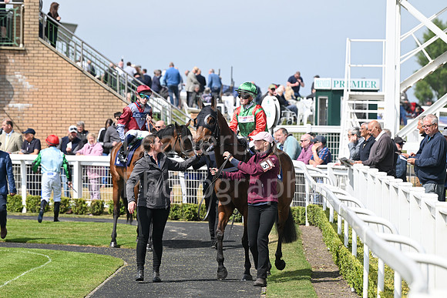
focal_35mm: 200
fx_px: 2484
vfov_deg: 6.9
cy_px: 149
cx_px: 224
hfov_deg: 10.3
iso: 400
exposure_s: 1/1600
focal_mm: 200
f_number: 6.3
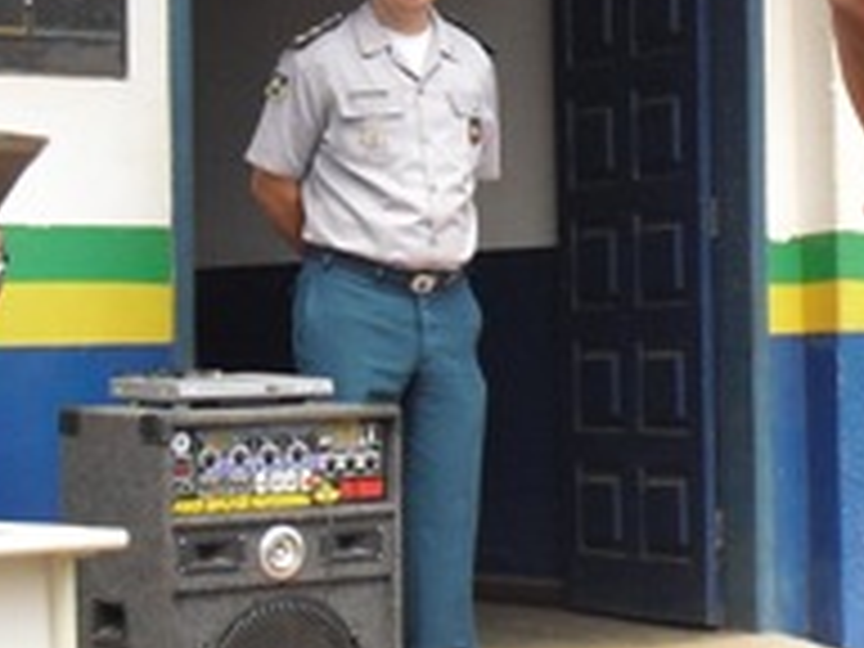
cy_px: 144
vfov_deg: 12.3
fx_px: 2995
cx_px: 806
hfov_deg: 16.2
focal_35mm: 120
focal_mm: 6.3
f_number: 7.8
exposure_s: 1/125
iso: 200
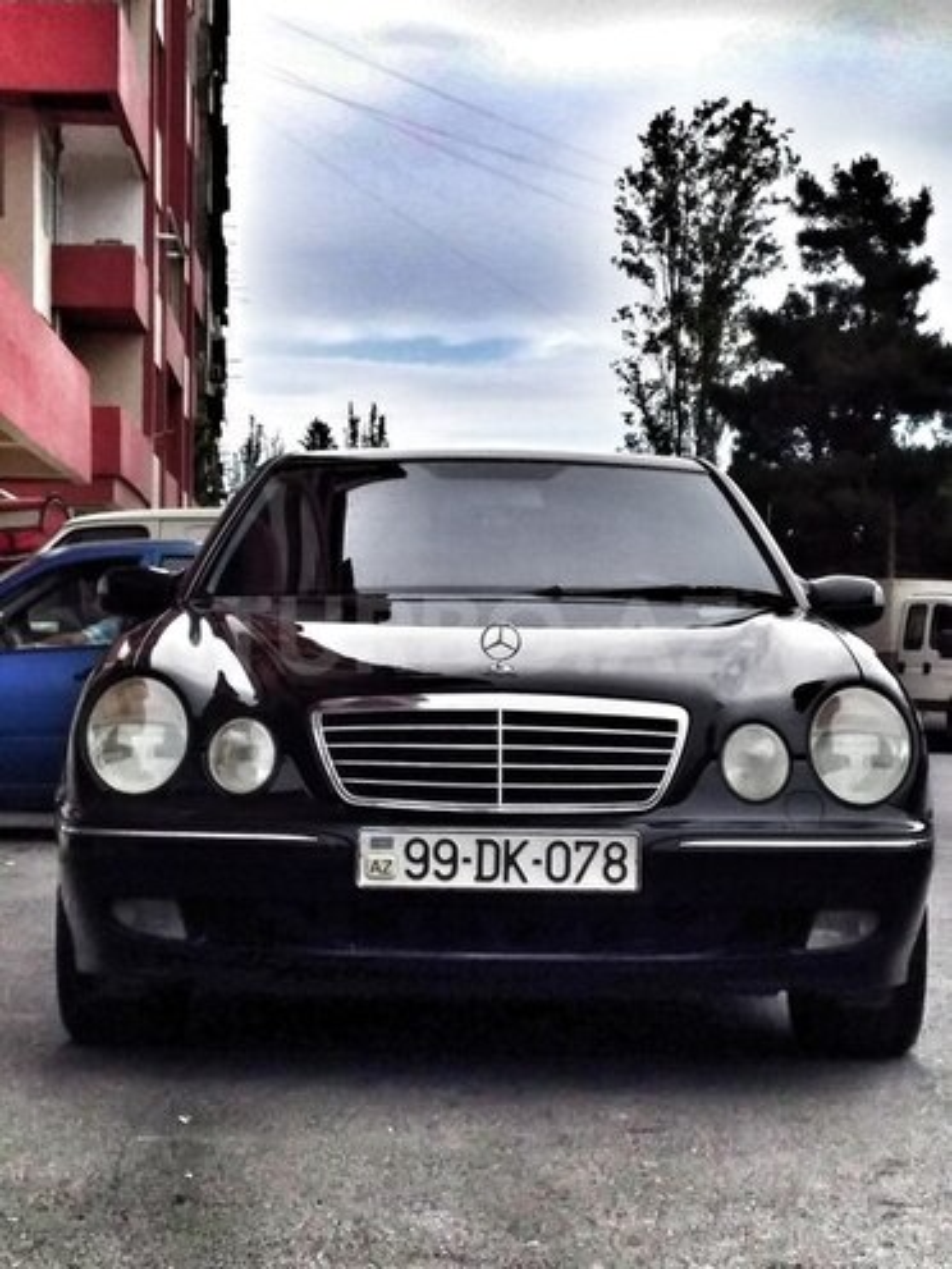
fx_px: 1137
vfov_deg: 58.4
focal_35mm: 31
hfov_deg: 45.4
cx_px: 476
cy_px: 634
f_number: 2.2
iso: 40
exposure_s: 1/579
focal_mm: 3.3
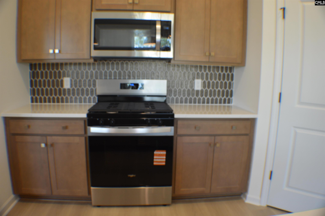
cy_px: 108
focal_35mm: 33
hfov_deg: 57.3
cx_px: 162
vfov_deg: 39.9
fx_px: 298
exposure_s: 1/60
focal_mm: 22
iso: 400
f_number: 3.8
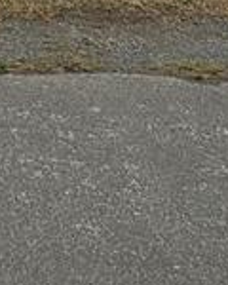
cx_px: -112
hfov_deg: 15.3
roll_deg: +1.4
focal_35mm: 93
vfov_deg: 15.4
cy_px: -325
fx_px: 784
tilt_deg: +4.3
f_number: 2.2
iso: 40
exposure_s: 1/564
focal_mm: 2.22
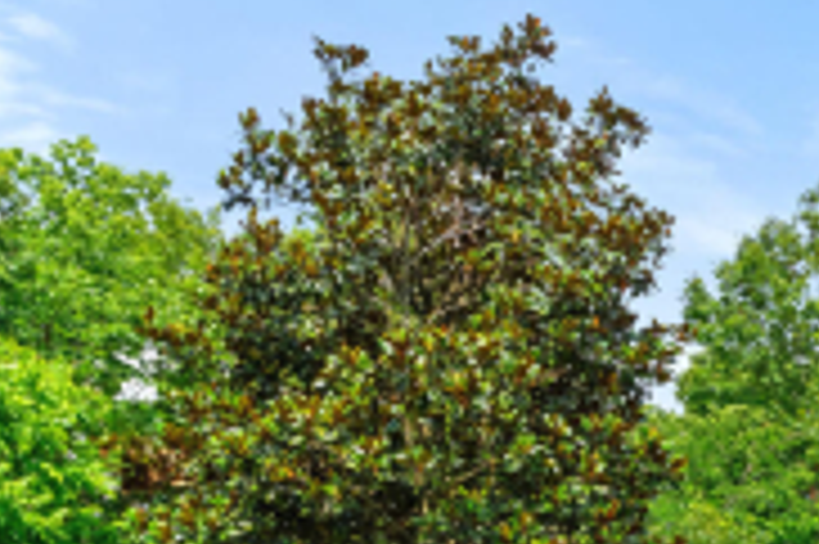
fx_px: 1500
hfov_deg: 25.1
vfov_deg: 18.8
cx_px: 1148
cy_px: 746
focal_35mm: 66
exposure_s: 1/60
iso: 400
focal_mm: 16
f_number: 11
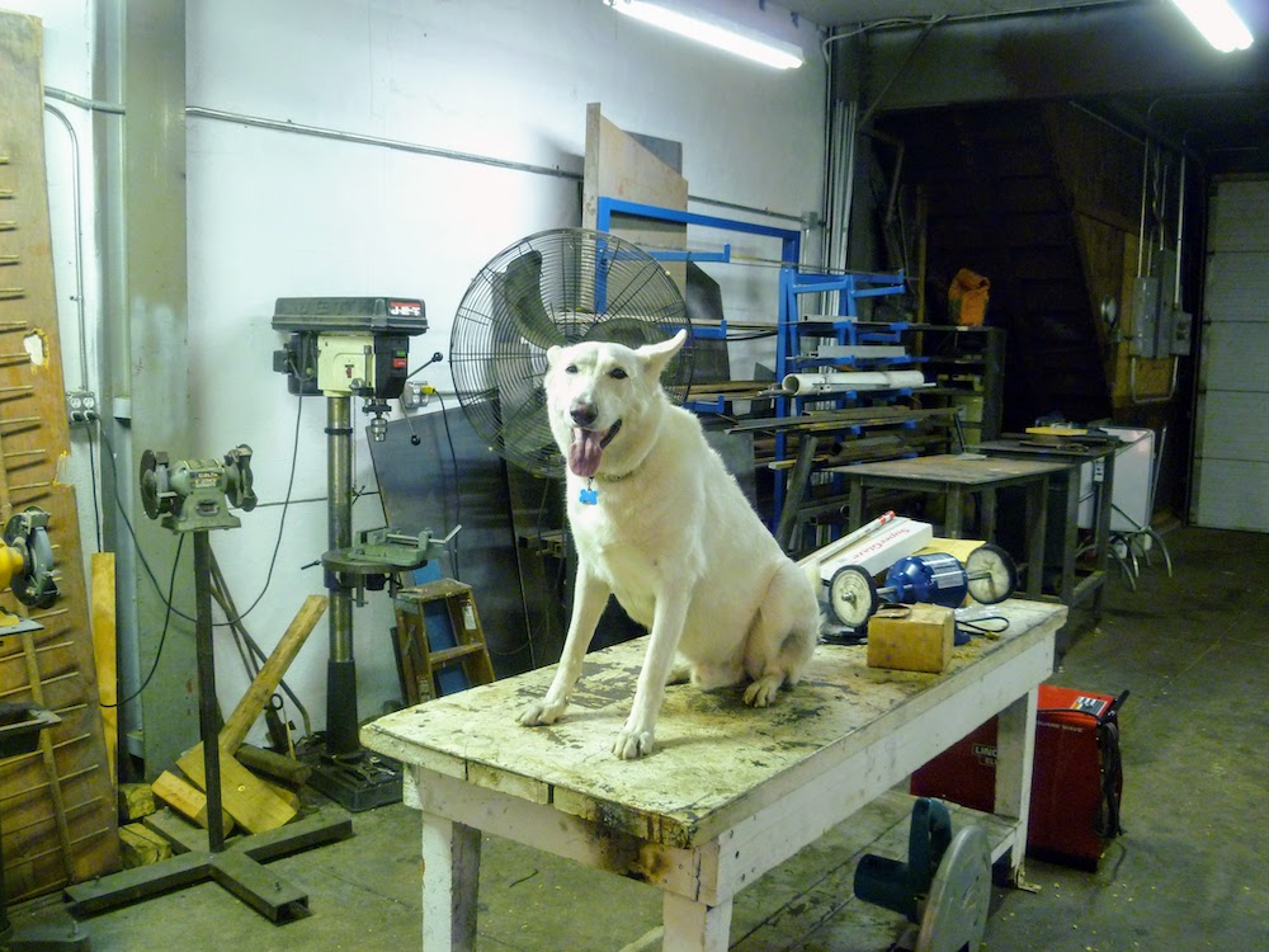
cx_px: 634
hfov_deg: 54.0
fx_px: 1246
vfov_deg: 41.8
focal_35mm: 34
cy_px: 476
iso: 400
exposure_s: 1/8
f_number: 3.6
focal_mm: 6.1
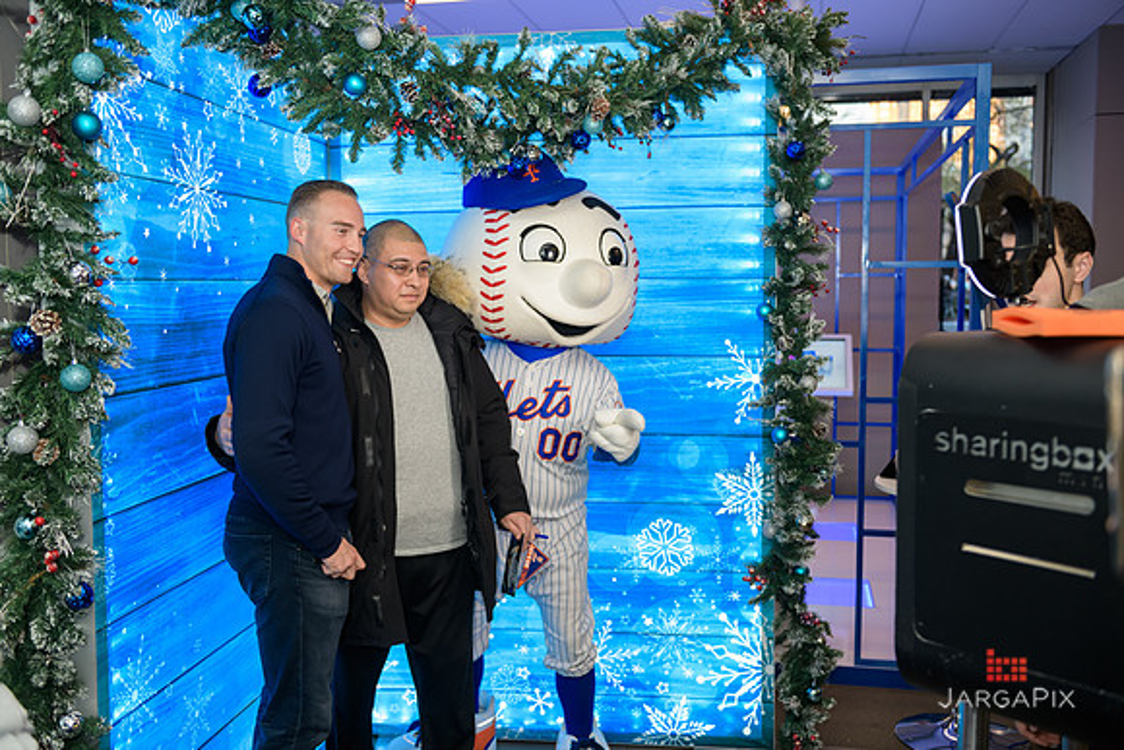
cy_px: 375
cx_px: 562
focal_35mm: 35
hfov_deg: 54.4
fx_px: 1093
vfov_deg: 37.9
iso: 400
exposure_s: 1/125
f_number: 3.2
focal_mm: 35
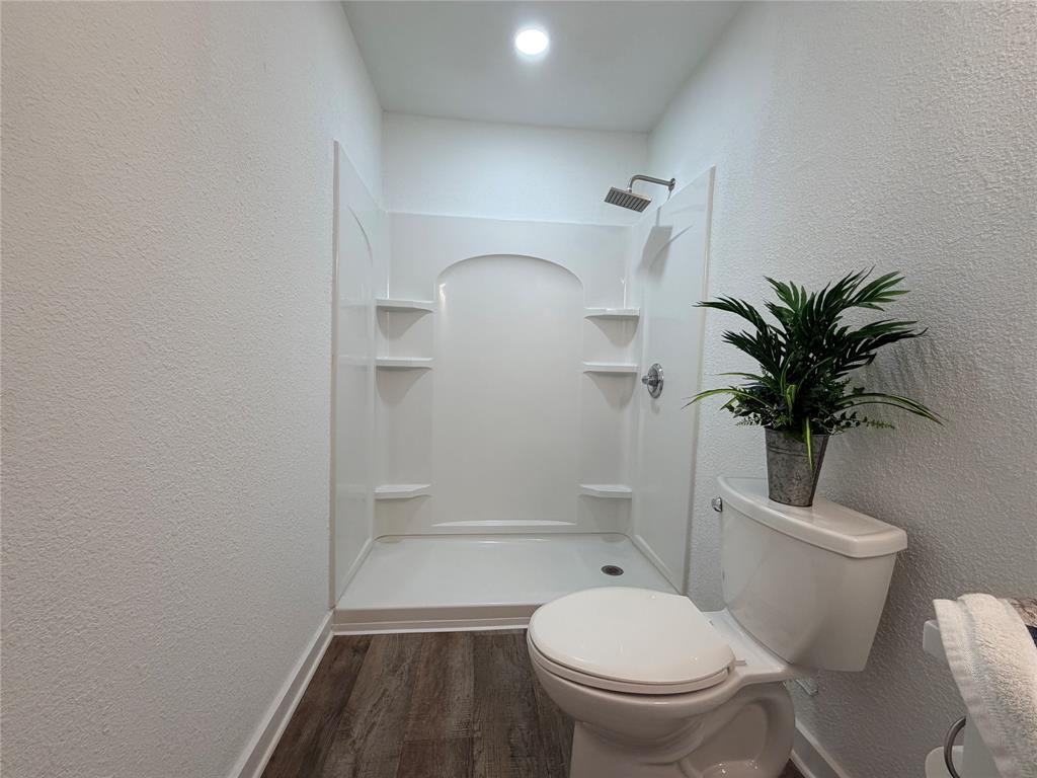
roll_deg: -1.5
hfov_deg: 102.1
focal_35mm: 14
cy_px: 389
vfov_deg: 85.7
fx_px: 419
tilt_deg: -4.1
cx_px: 518
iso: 160
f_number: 2.2
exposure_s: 1/120
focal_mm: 2.22
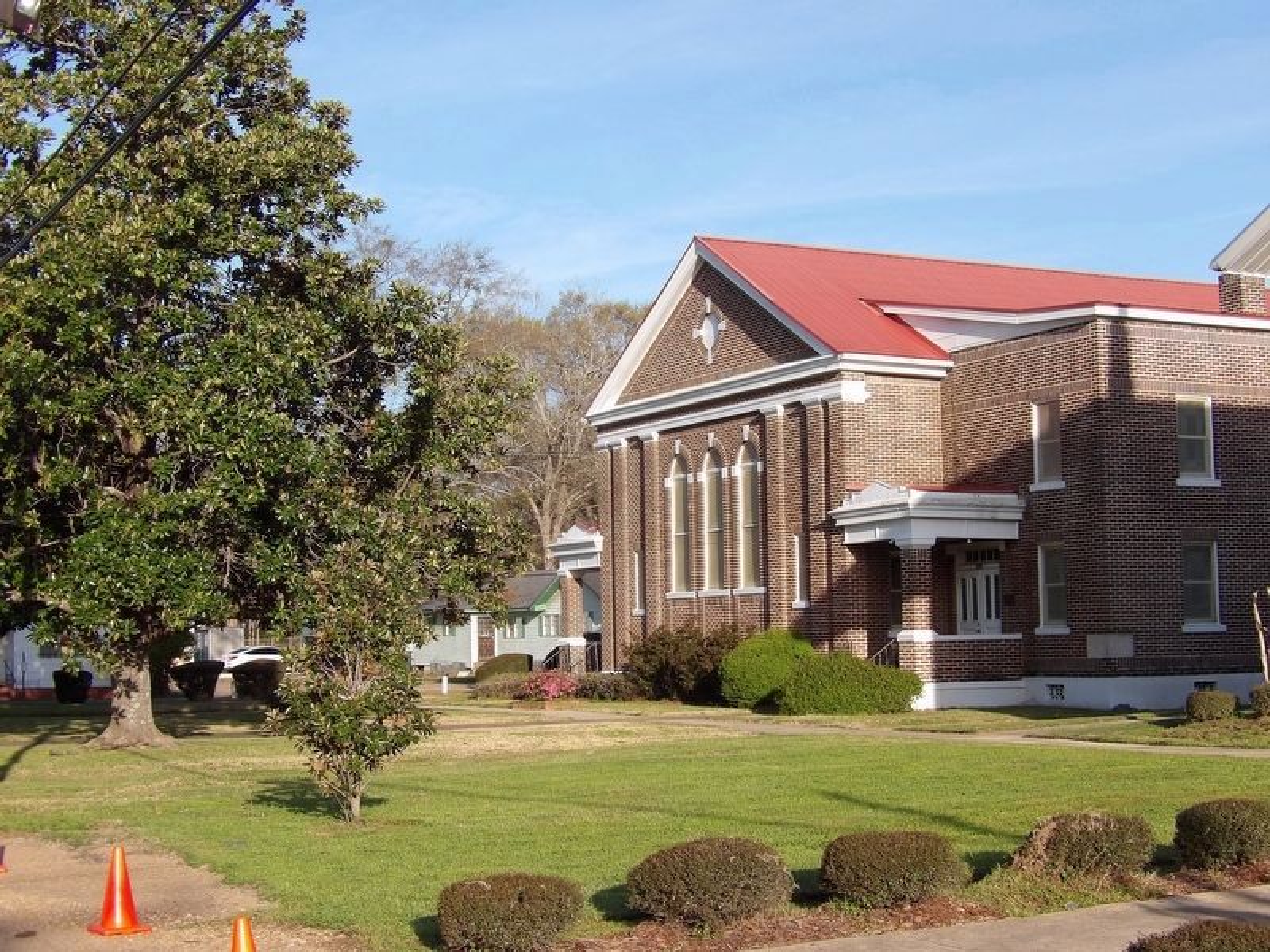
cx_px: 635
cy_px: 476
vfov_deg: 27.5
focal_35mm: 53
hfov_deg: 36.2
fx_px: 1944
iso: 100
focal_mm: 9.5
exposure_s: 1/421
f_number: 3.9
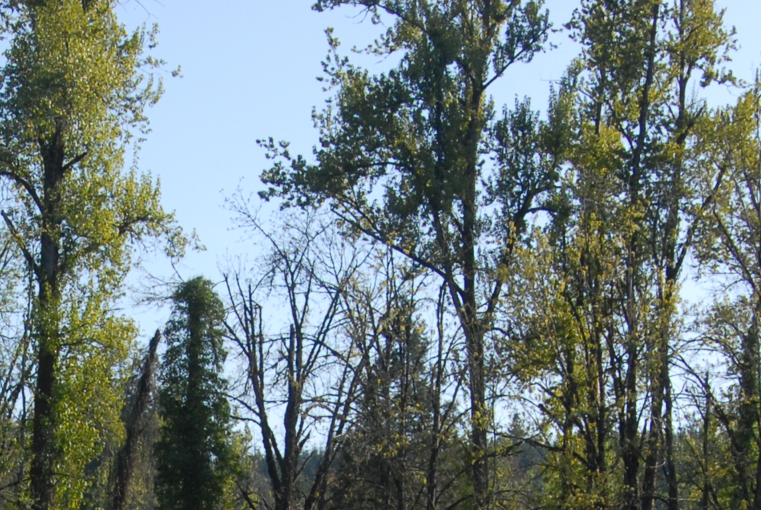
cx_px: 25
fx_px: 3006
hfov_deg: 14.2
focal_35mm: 142
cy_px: 833
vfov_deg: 9.4
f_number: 7.1
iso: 200
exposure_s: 1/320
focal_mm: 28
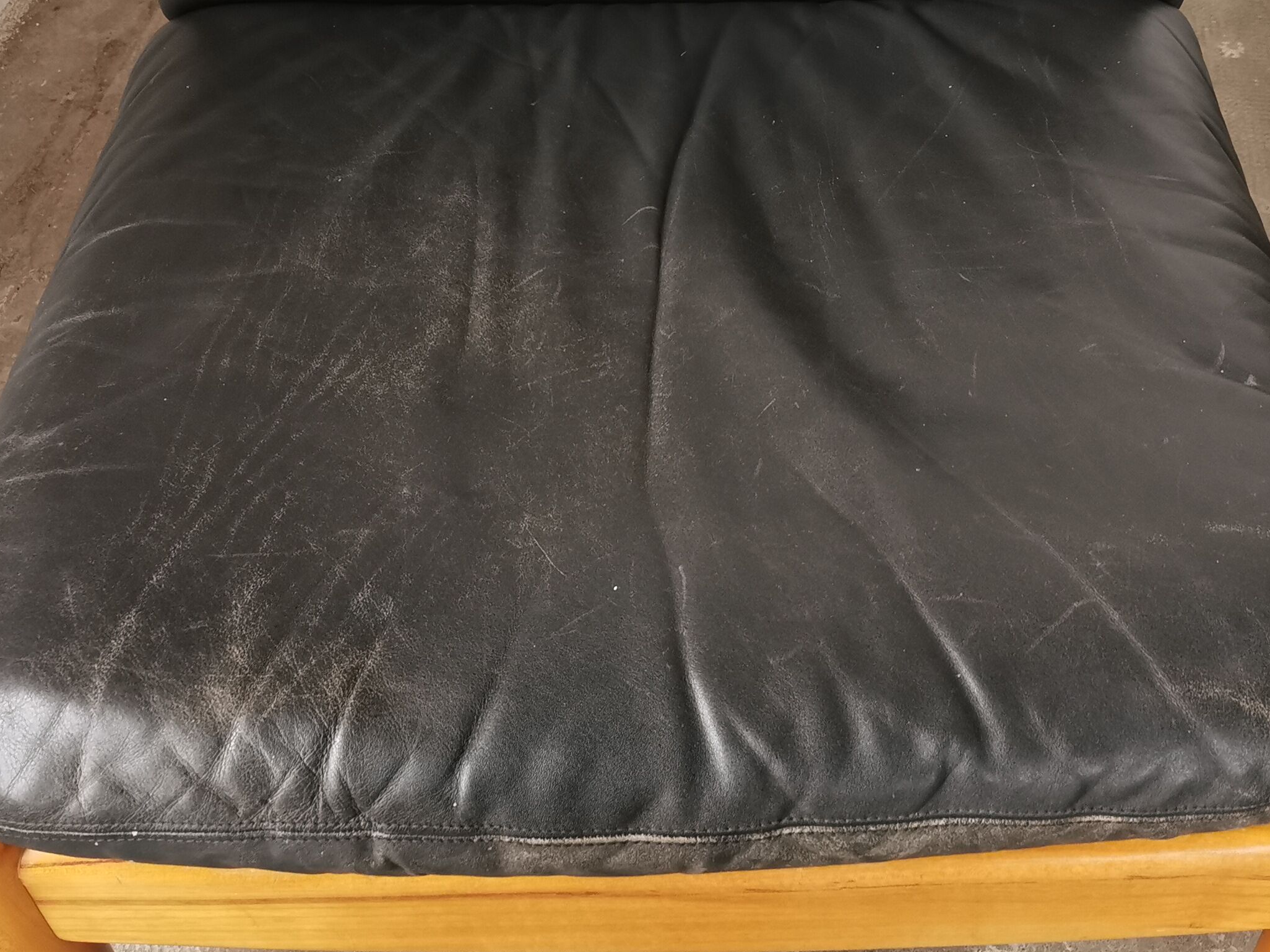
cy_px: 113
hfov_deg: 39.6
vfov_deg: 29.2
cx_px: 719
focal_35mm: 48
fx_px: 1761
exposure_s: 1/60
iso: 400
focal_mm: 5.56
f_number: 1.6
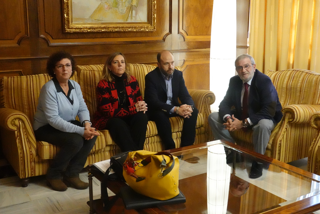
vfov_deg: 29.9
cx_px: 160
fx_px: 400
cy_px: 107
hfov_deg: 43.6
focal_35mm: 45
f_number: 4
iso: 6400
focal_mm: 16.54
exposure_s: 1/400
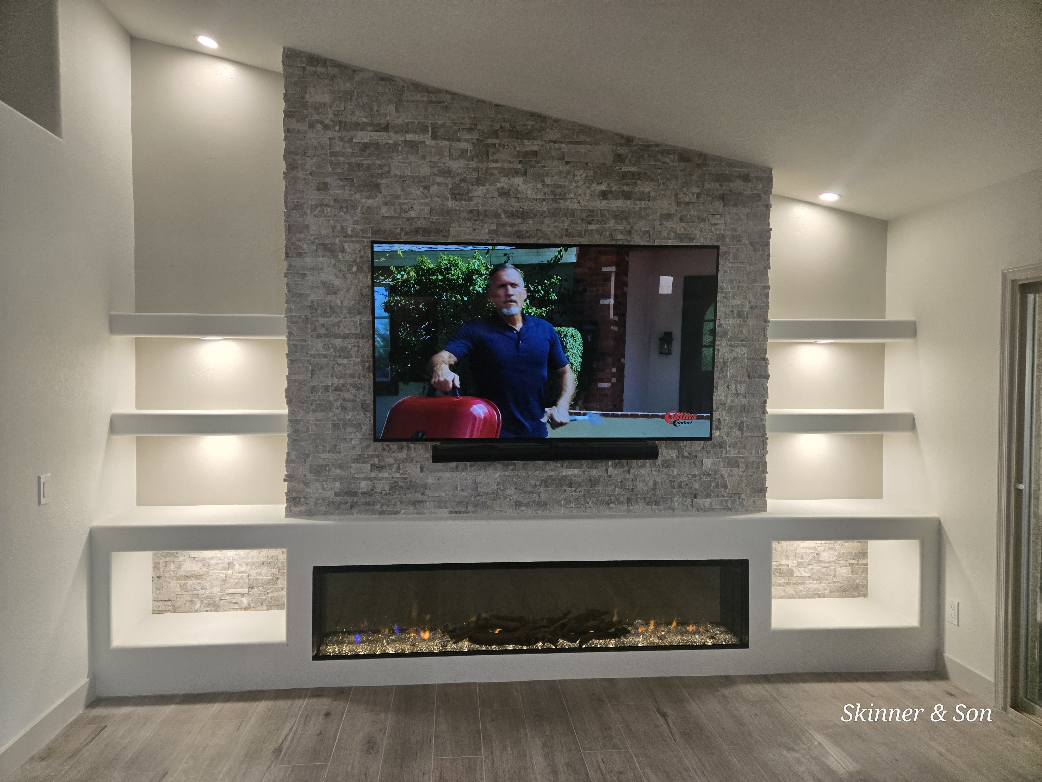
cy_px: 391
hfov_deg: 73.9
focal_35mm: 23
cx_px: 521
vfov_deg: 58.9
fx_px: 692
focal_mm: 5.4
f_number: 1.8
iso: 125
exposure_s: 1/180
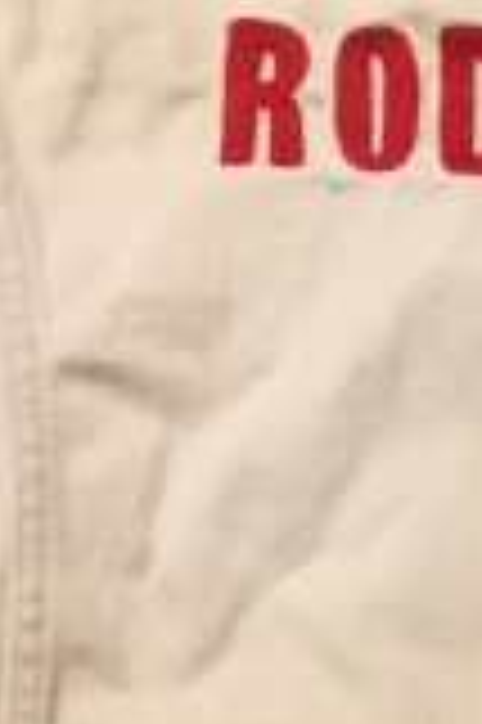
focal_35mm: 140
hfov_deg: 9.7
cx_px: 446
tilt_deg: -73.1
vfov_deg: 14.6
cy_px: 236
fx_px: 2818
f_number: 2.4
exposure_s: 1/33
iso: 50
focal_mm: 3.3
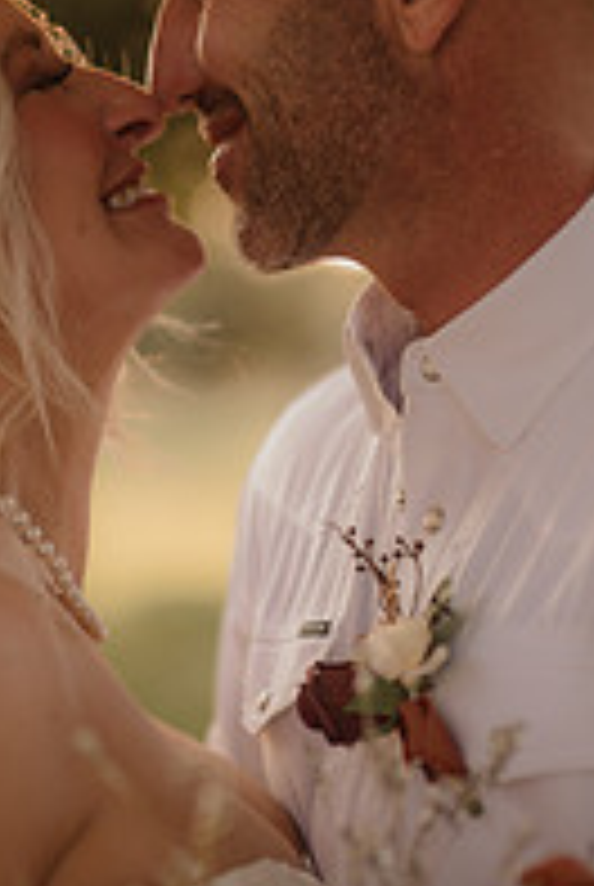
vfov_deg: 17.9
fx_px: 2811
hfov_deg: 12.0
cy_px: 459
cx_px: 81
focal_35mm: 114
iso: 200
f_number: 2.8
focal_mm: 50
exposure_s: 1/640
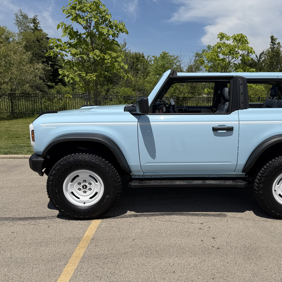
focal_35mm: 29
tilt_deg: -8.0
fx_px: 267
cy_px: 140
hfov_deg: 54.4
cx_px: 190
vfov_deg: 55.6
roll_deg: -1.4
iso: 80
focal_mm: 6.76
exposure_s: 1/9091
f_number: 1.78
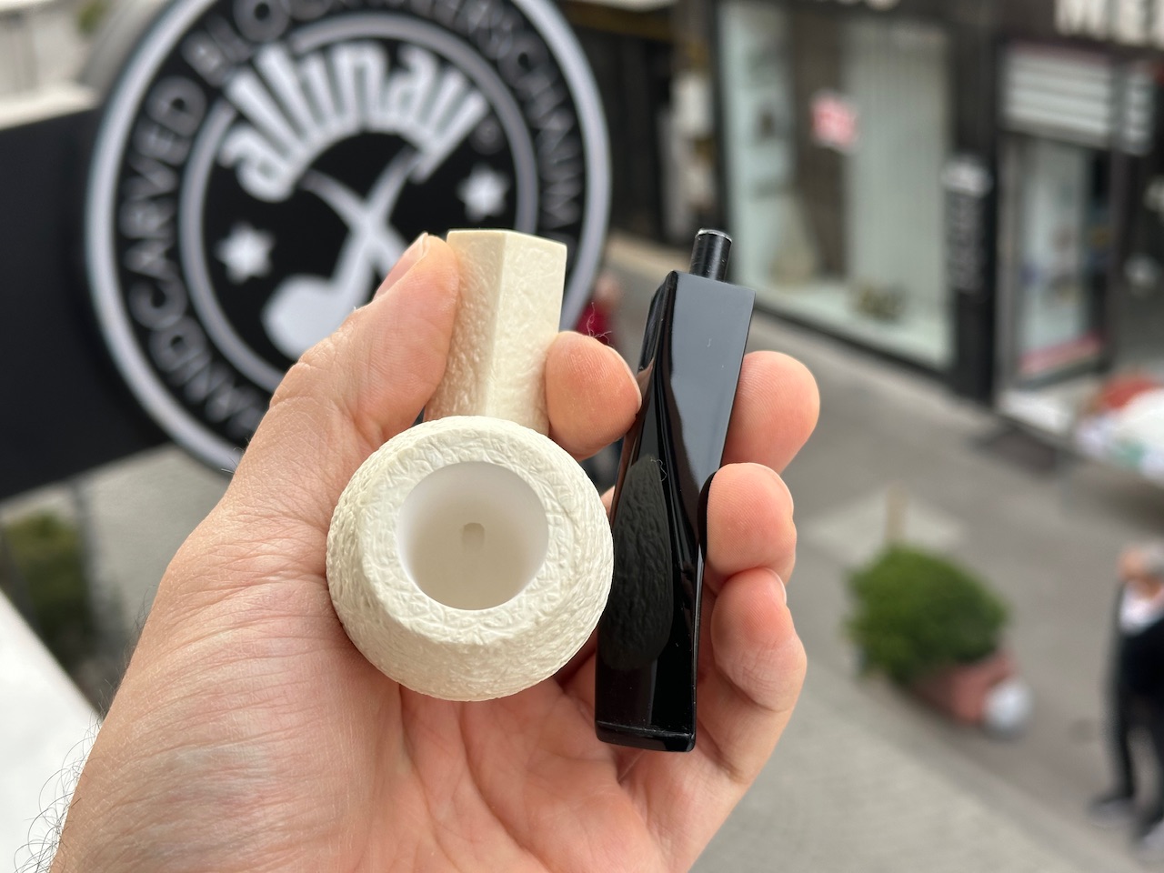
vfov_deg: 30.3
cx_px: 582
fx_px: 1614
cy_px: 436
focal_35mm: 48
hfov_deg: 39.7
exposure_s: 1/654
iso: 64
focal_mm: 6.86
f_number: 1.78
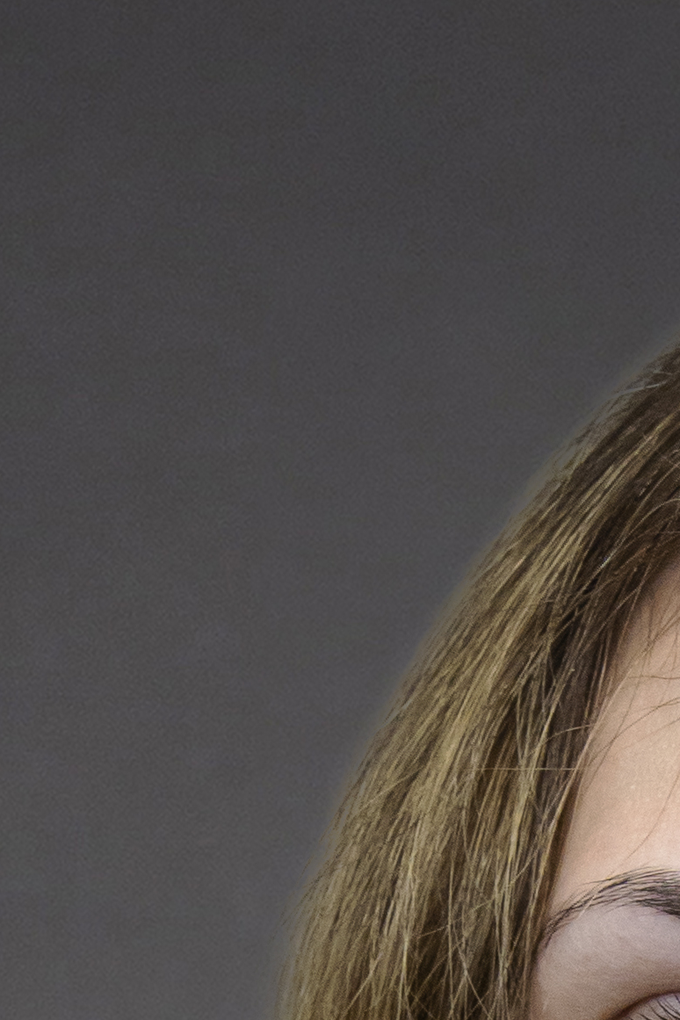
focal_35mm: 372
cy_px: 1798
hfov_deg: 3.7
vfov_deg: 5.5
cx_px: 1088
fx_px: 10539
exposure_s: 1/160
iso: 640
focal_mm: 48
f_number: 5
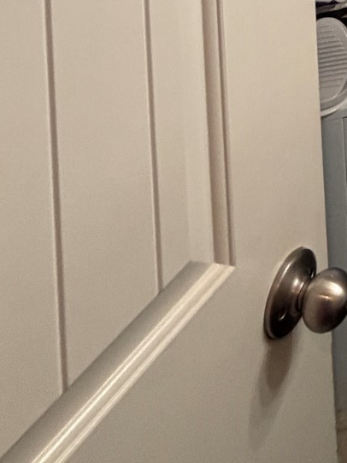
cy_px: -364
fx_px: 708
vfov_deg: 22.2
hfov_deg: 20.4
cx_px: 609
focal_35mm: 53
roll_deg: +3.2
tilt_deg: -0.4
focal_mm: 2.22
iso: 250
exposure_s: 1/120
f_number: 2.2
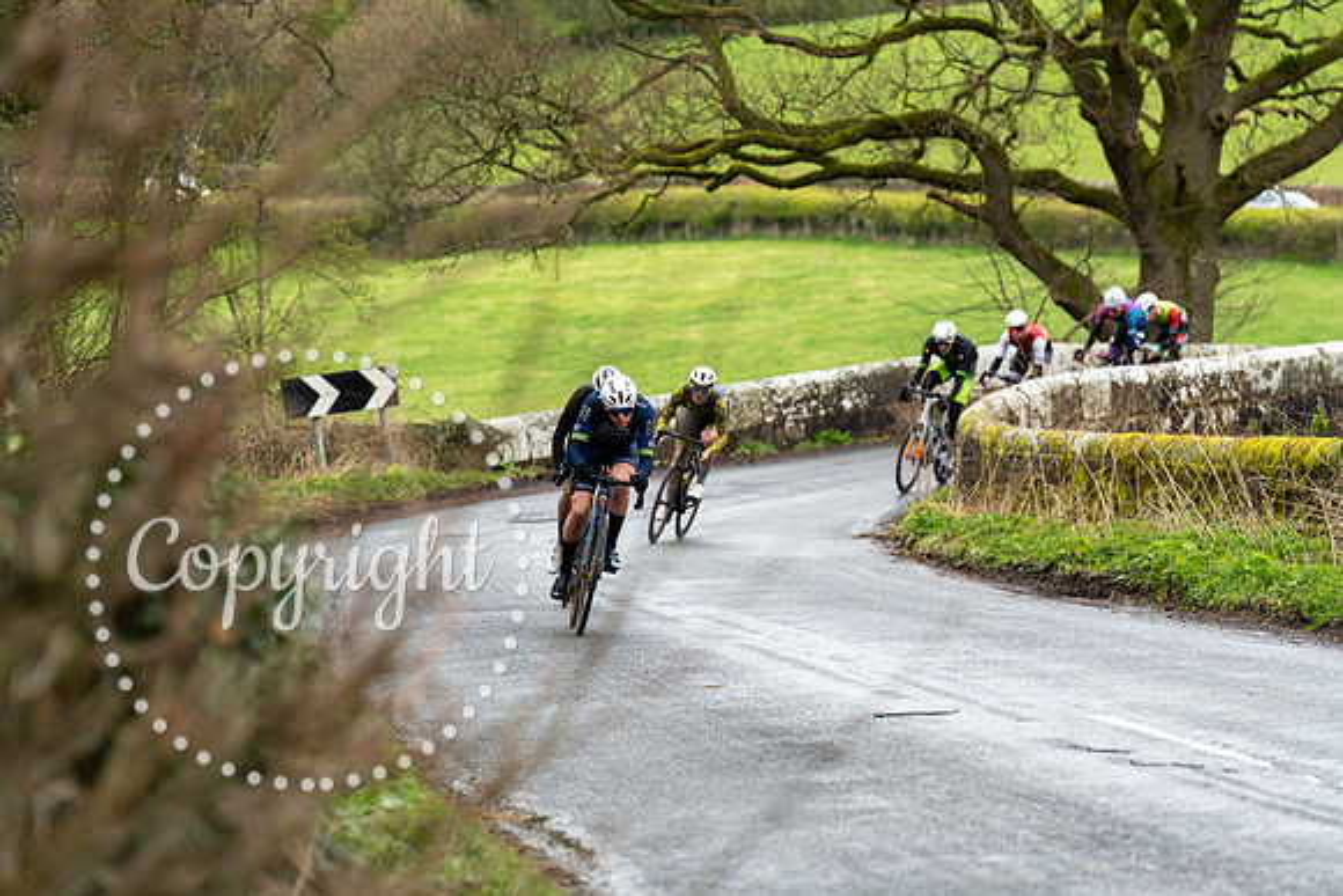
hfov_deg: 12.6
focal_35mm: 163
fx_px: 6082
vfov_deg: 8.4
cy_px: 448
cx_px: 672
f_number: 4
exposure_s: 1/1000
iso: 1250
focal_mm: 163
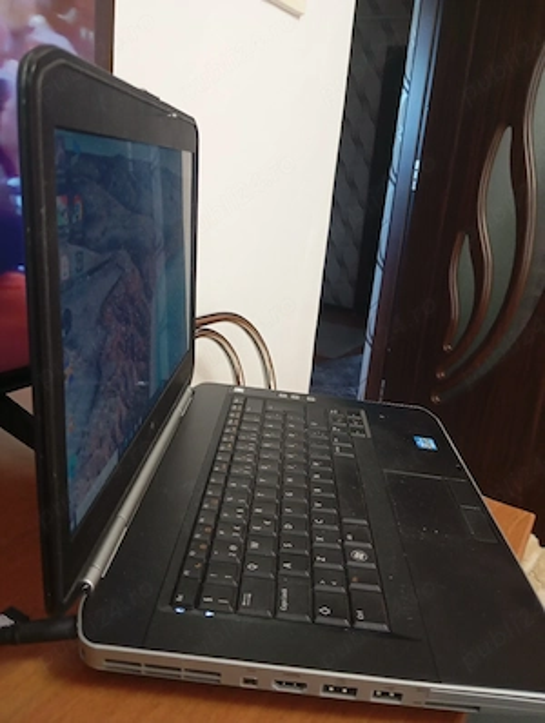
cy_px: 362
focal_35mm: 28
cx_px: 272
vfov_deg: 63.4
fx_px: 586
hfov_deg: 49.9
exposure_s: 1/33.3
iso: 1078
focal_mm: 4.22
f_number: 1.8
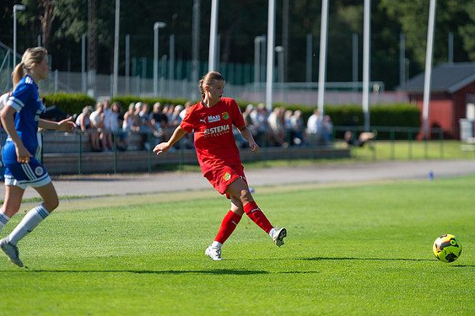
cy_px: 157
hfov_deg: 10.0
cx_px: 240
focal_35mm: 206
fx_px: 2717
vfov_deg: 6.7
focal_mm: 200
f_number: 3.2
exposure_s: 1/2500
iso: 320
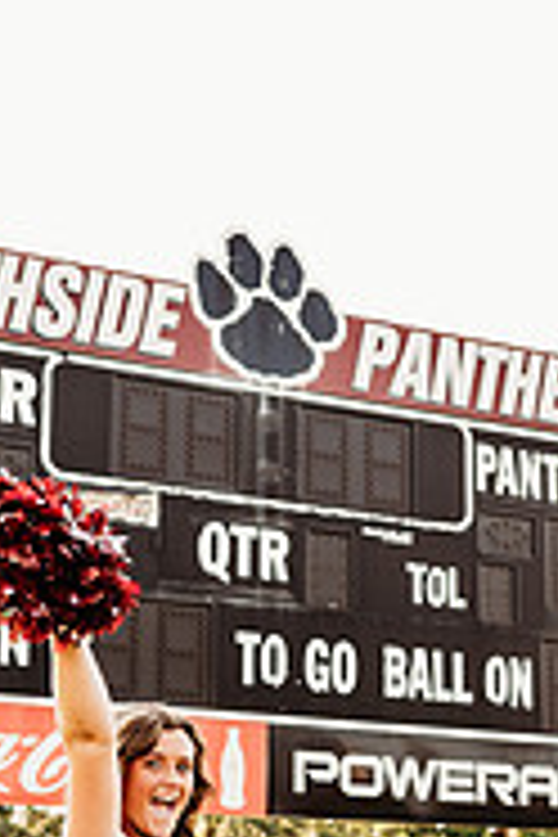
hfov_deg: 23.4
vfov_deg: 32.7
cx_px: 248
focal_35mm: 58
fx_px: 1348
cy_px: 760
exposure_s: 1/640
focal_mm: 24
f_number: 2.8
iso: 200
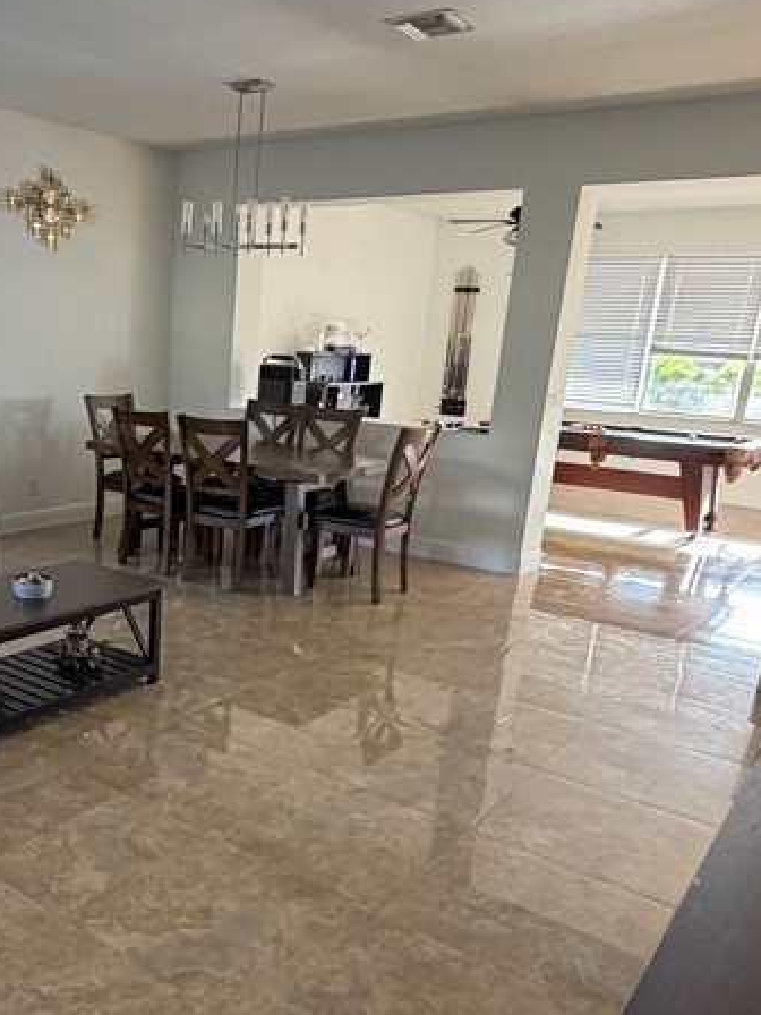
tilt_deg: -16.4
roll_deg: -2.8
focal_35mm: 32
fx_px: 938
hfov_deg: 42.4
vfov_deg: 56.3
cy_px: 621
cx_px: 168
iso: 320
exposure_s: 1/74
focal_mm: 2.22
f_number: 2.2
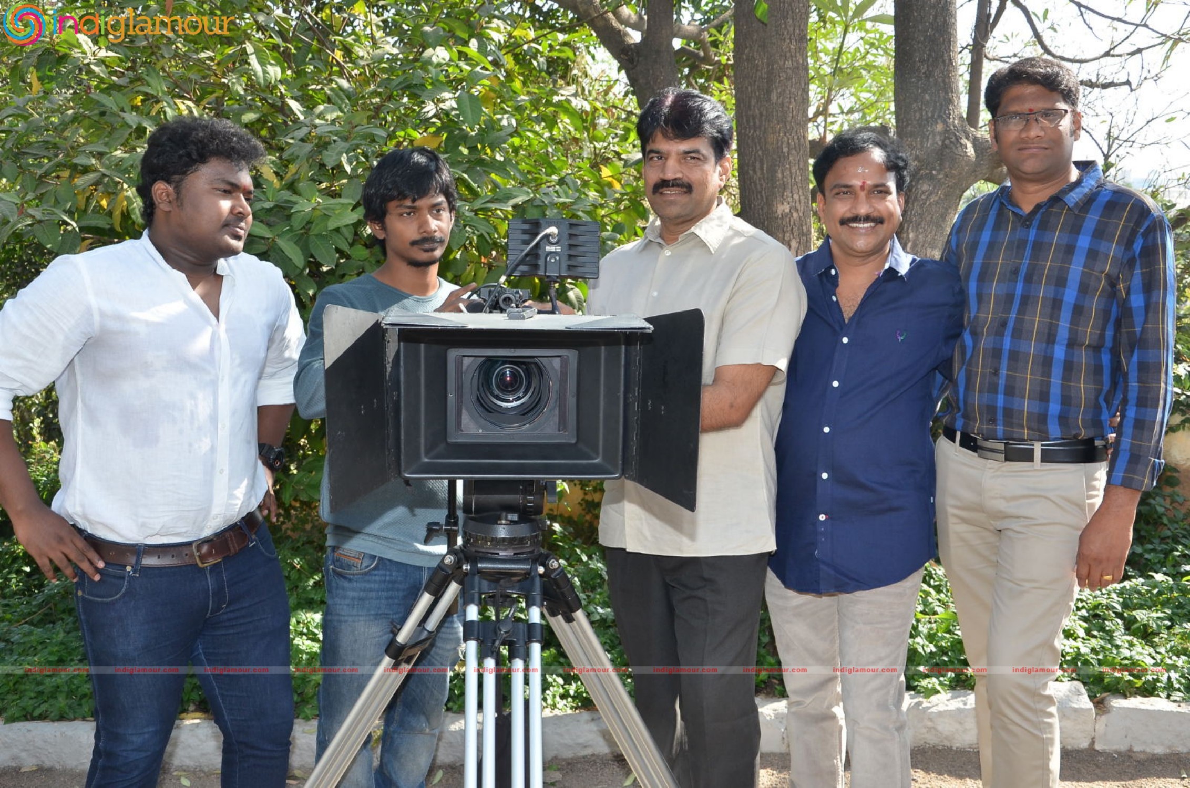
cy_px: 394
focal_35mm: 42
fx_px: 1386
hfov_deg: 46.5
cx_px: 595
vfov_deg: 31.8
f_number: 6.3
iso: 320
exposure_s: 1/125
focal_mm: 28
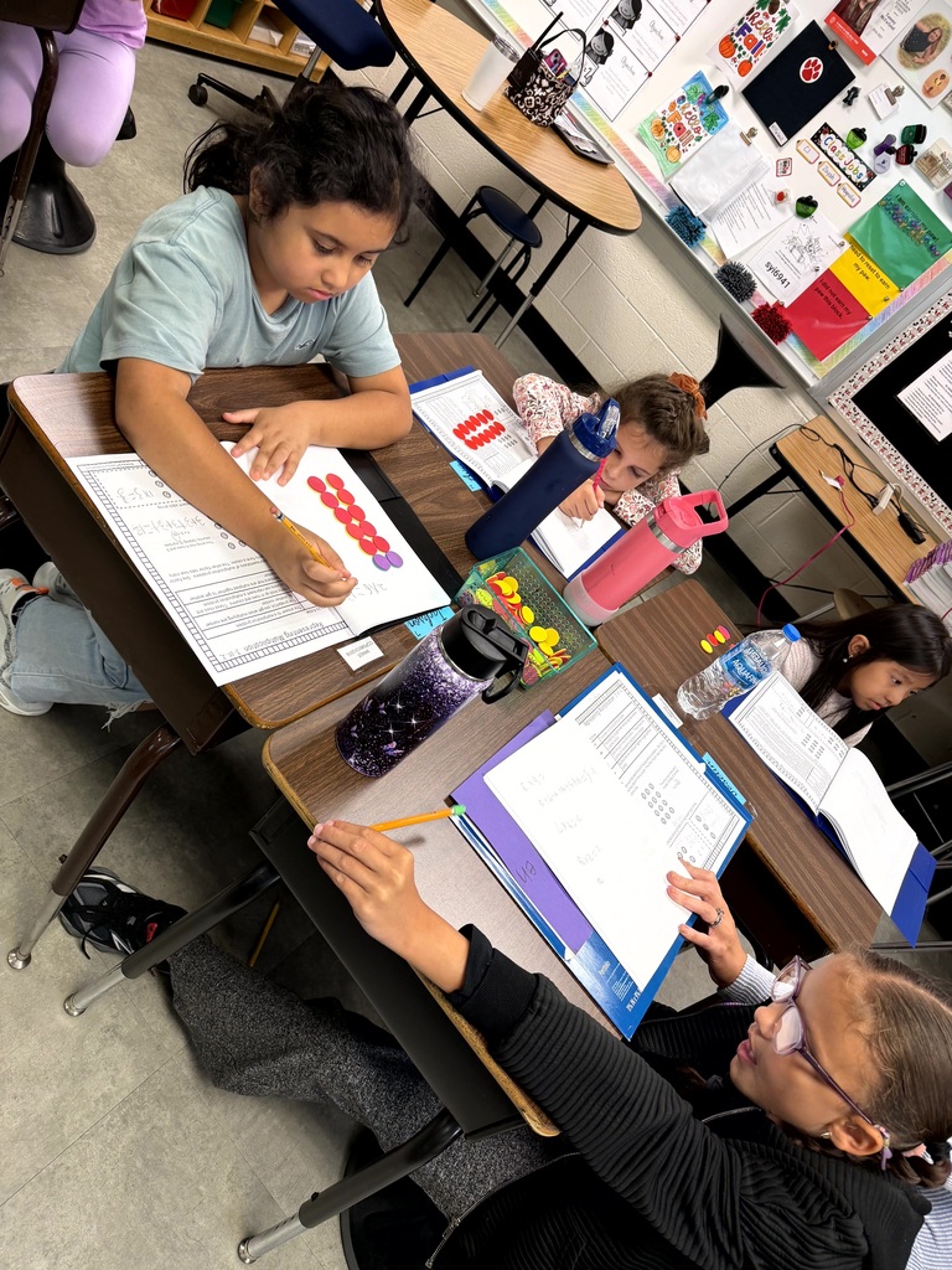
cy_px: 635
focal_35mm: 24
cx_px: 476
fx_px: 880
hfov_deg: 56.8
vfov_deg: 71.6
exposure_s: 1/60
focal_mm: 6.76
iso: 125
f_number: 1.78
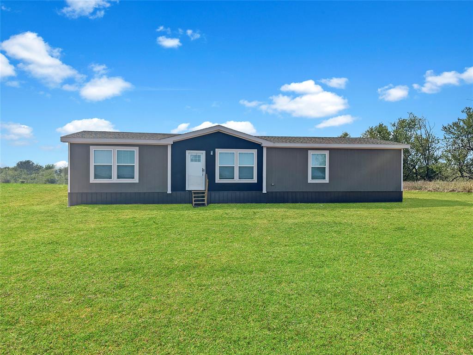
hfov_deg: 71.6
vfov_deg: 56.8
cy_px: 178
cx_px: 236
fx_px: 328
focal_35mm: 24
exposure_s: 1/6623
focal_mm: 6.86
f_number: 1.78
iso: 80
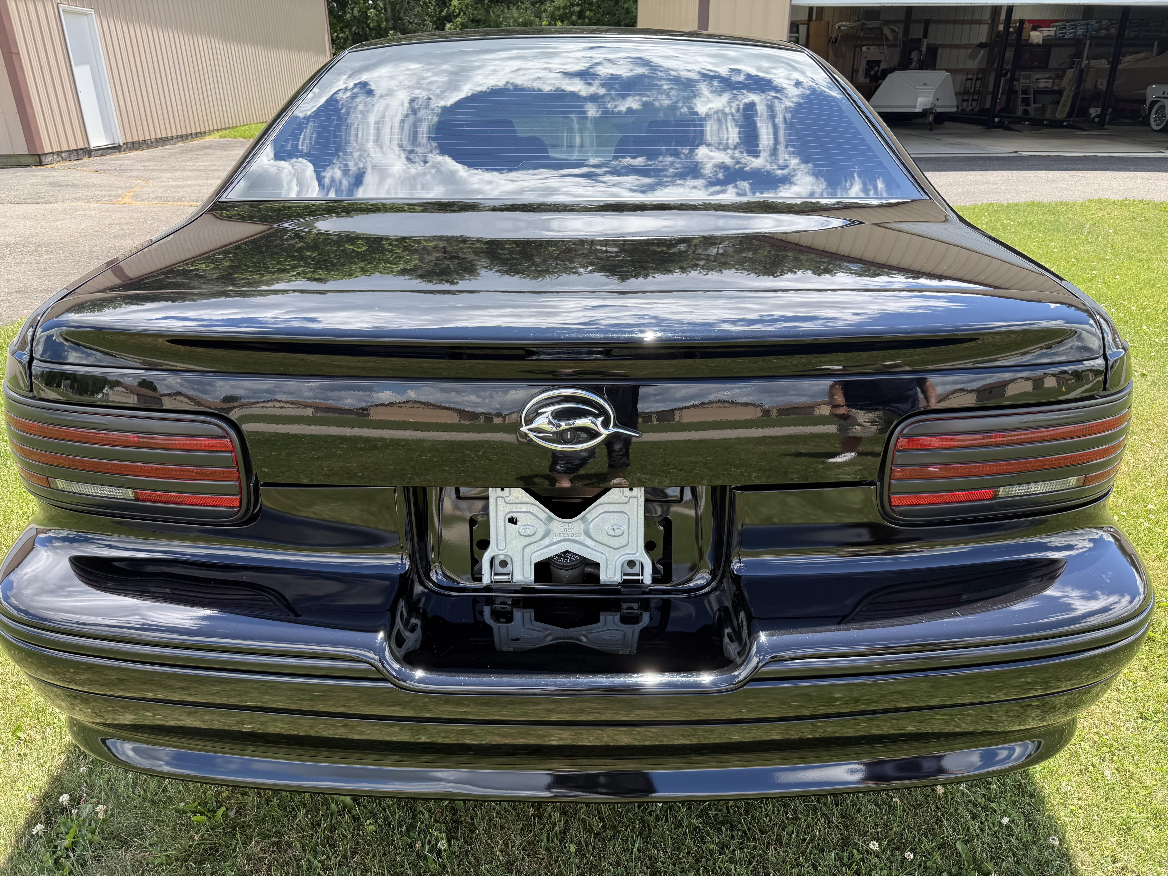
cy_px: 438
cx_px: 584
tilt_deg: -23.5
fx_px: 810
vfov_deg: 56.8
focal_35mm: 24
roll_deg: +0.2
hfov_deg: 71.6
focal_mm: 6.76
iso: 80
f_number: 1.78
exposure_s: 1/1018
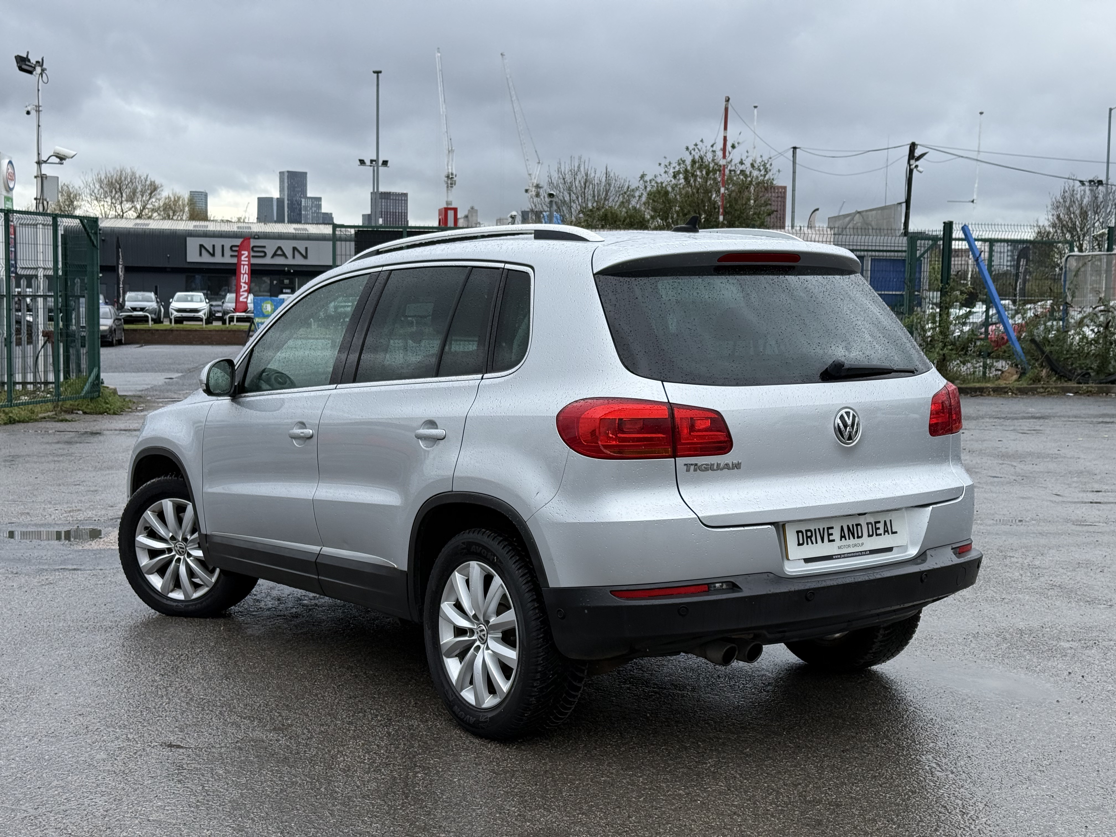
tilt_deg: -3.6
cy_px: 418
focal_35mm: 48
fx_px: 1547
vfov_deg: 30.3
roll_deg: -0.8
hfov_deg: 39.7
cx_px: 558
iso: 64
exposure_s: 1/1456
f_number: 1.78
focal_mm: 6.76
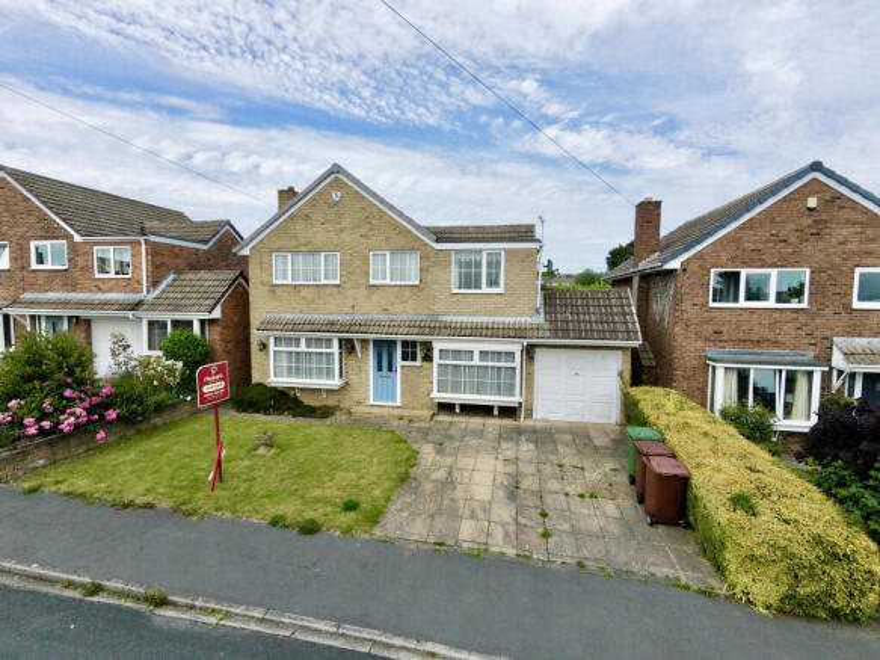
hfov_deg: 94.5
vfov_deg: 78.1
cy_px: 330
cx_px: 440
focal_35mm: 16
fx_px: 407
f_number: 2.2
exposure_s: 1/1250
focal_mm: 3.05
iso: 230
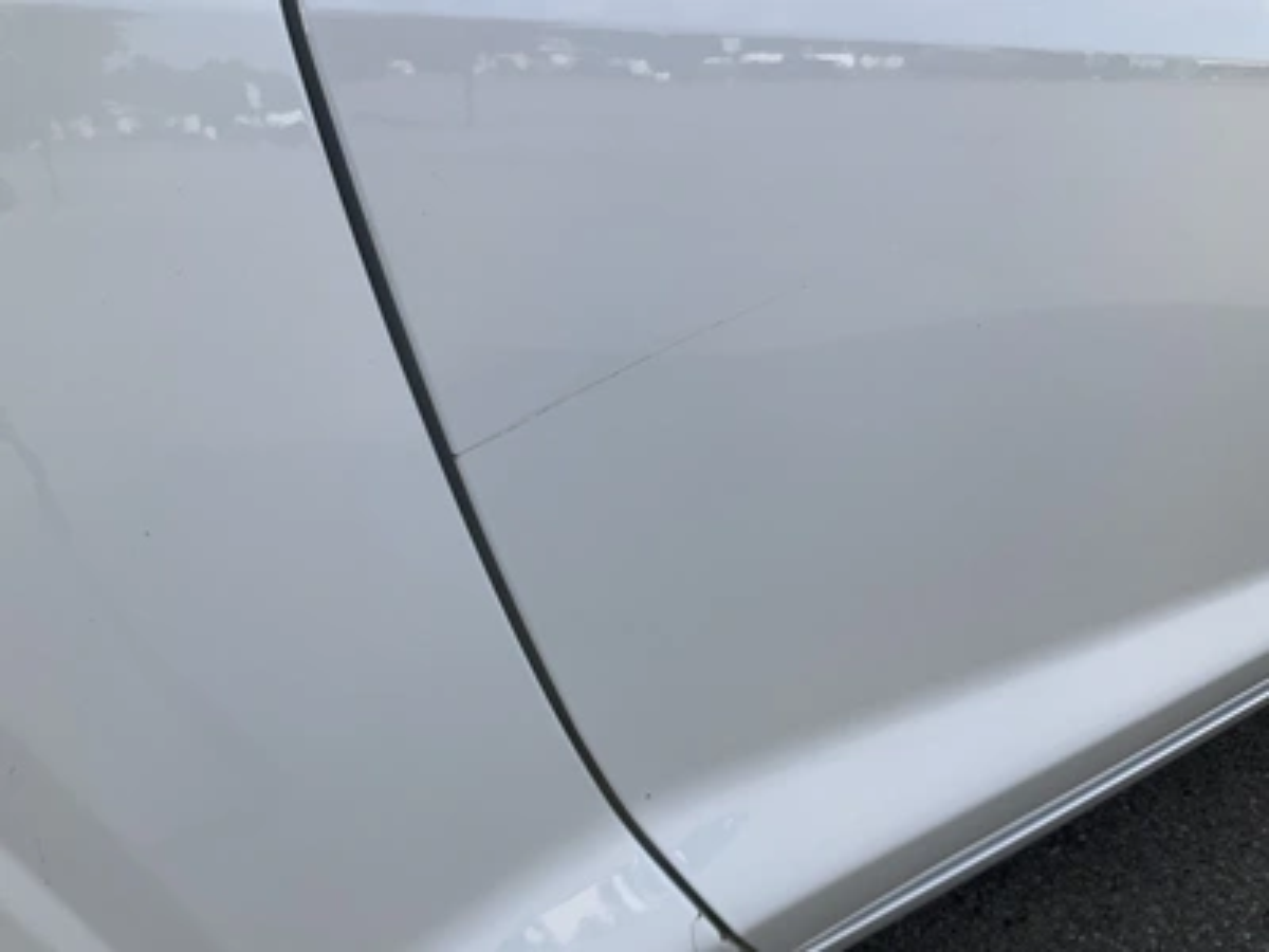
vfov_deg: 48.2
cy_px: 476
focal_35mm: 29
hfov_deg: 61.7
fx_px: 1063
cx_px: 634
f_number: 1.8
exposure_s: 1/883
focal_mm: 3
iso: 25
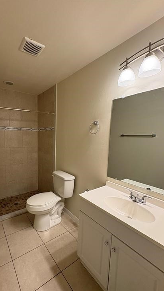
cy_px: 151
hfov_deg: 66.0
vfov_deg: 99.3
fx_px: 124
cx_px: 61
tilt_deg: -6.6
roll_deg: -1.5
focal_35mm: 16
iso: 125
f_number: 2.2
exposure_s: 1/60
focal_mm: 2.22
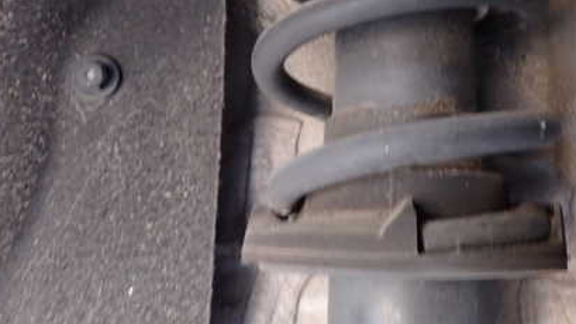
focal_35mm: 40
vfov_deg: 28.8
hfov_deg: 49.6
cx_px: 386
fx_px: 611
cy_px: 45
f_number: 2
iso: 800
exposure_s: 1/25
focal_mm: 4.5
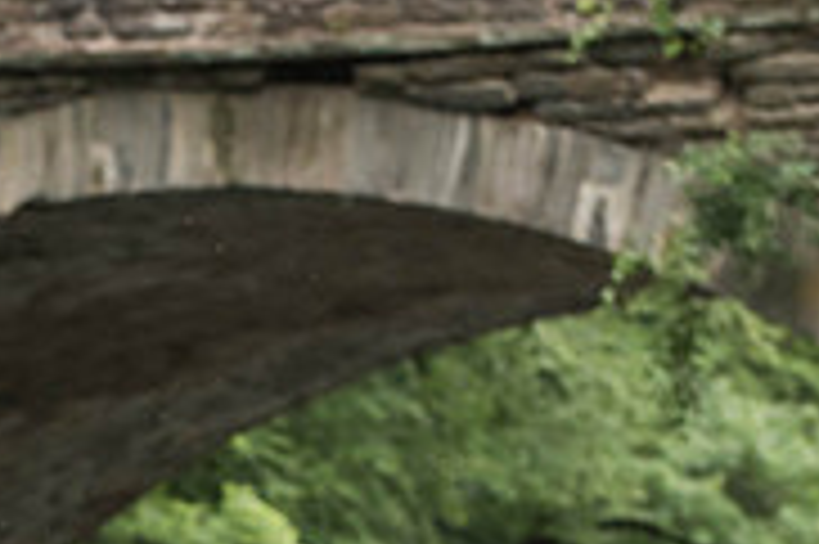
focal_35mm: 341
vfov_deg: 4.0
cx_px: 262
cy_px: 855
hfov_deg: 6.0
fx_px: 7751
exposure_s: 1/250
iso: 1600
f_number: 4
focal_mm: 102
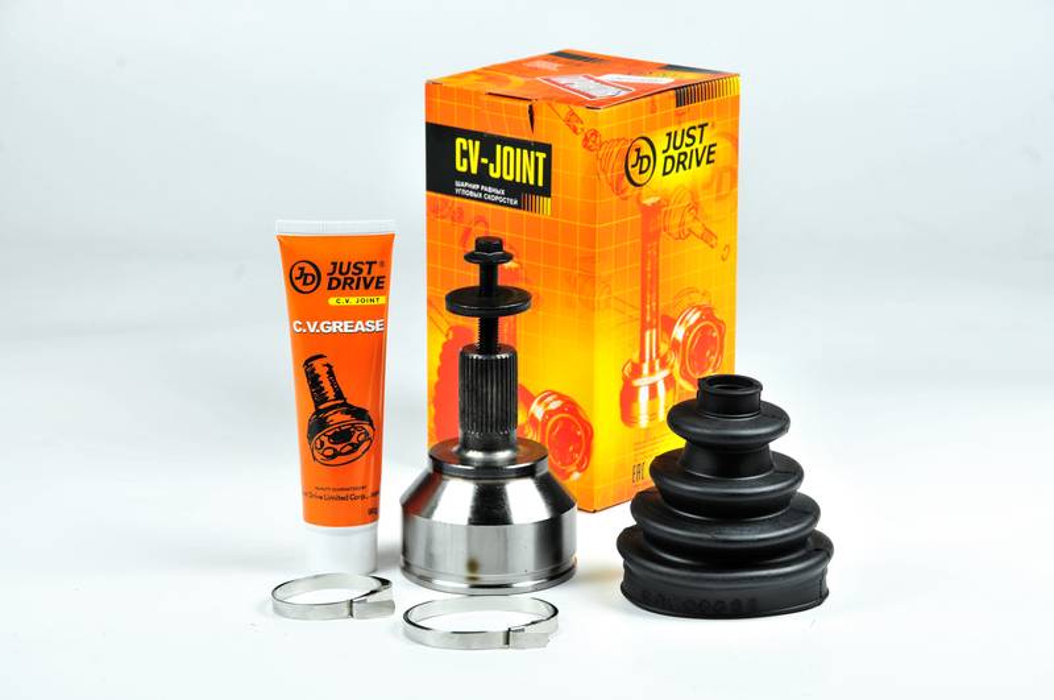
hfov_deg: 14.9
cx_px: 527
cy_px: 350
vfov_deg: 9.9
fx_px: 4035
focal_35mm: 138
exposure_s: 1/125
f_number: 10
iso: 200
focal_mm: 92
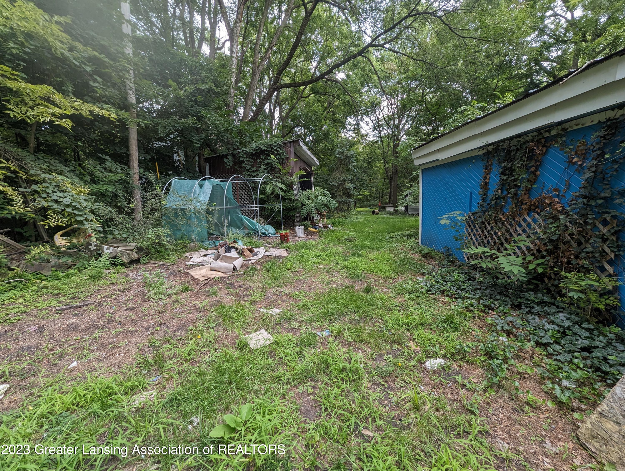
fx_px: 235
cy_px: 236
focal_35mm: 13
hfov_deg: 106.1
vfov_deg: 90.0
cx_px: 312
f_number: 2.2
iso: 43
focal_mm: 1.95
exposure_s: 1/212
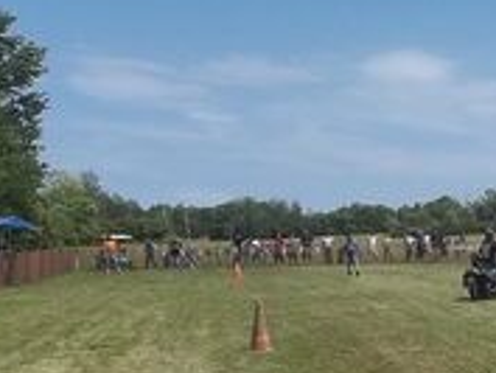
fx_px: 875
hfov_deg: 28.9
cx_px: 535
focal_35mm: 61
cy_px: 247
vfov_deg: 23.9
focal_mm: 4.9
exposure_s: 1/250
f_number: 8.9
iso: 80
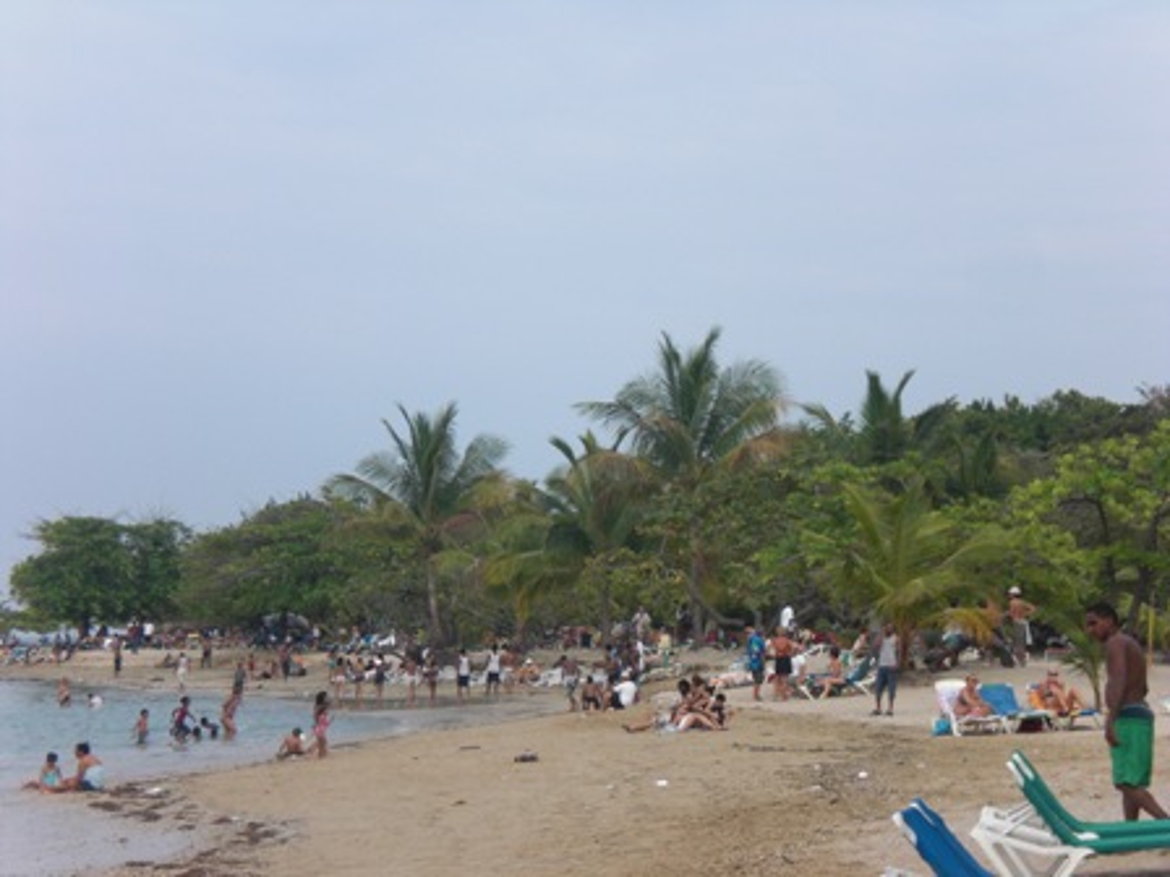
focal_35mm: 100
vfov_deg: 14.8
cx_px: 585
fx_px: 3380
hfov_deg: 19.6
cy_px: 438
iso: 64
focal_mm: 16.51
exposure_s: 1/320
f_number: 5.4
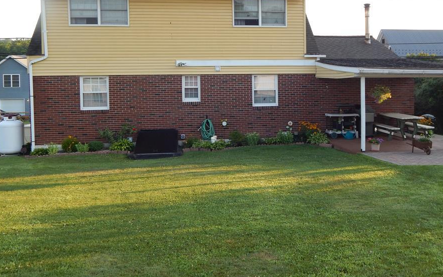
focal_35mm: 38
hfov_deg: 51.4
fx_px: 459
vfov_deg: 33.4
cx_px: 253
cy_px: 101
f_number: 3.2
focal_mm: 5.6
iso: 125
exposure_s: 1/200
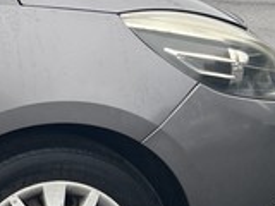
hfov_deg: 10.1
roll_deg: +1.7
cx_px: -418
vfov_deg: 8.9
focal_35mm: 166
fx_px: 1319
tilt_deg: -10.4
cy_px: 39
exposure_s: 1/153
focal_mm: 5.7
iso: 40
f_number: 1.5
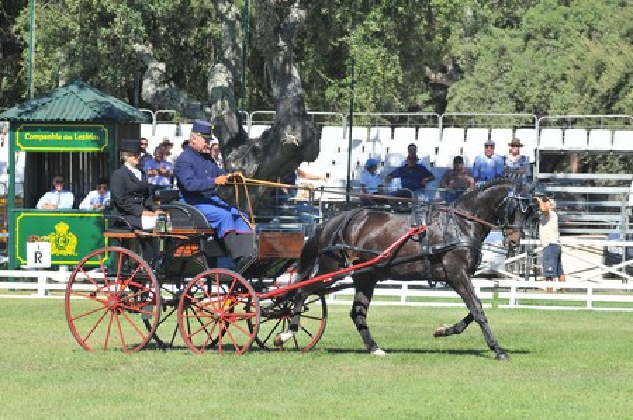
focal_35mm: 202
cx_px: 316
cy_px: 210
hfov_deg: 10.2
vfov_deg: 6.8
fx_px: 3557
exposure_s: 1/800
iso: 250
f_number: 5
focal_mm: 135
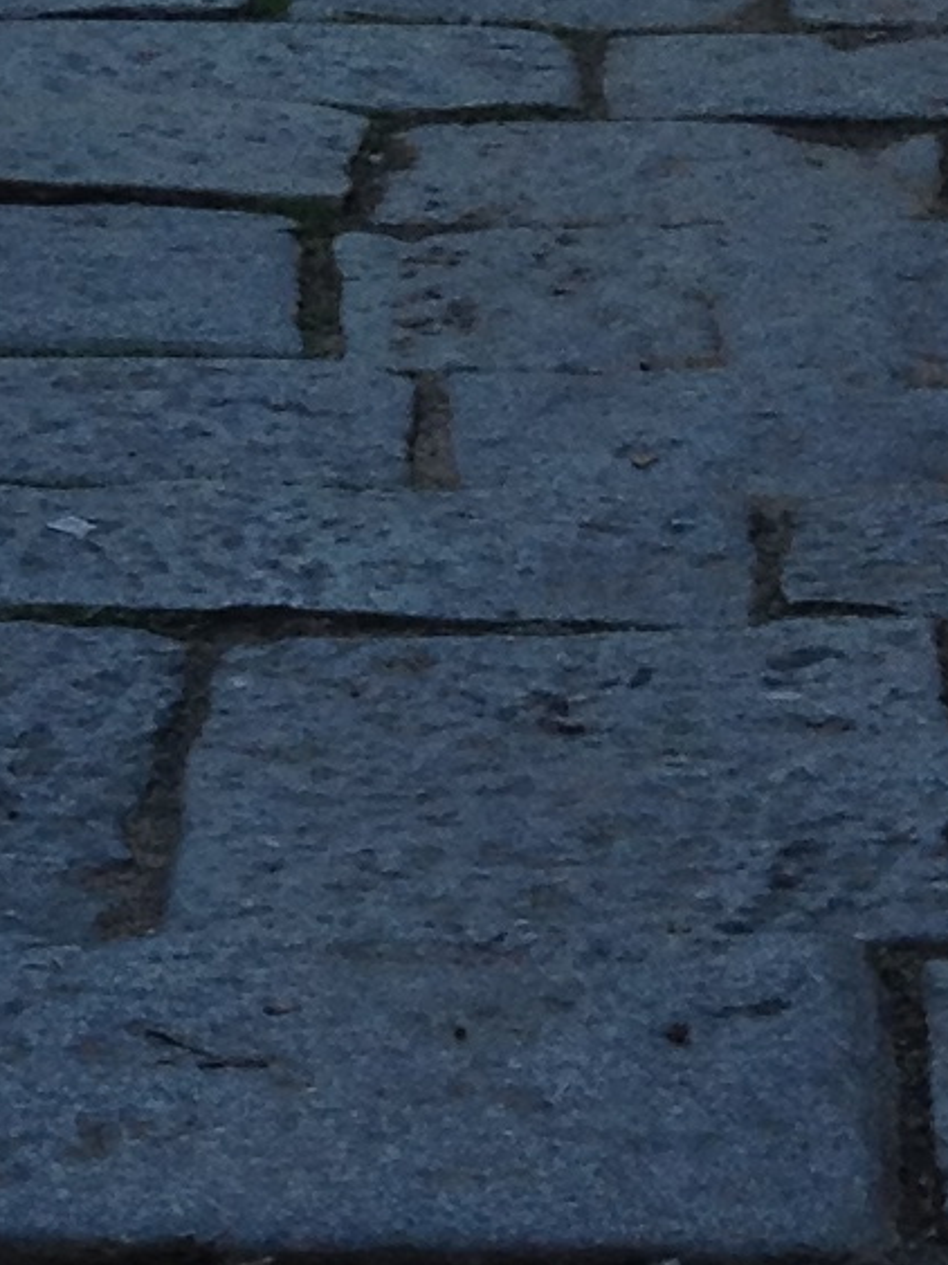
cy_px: -1252
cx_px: 101
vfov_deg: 9.2
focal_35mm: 203
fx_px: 7415
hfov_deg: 7.3
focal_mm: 4.28
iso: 64
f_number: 2.4
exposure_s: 1/60
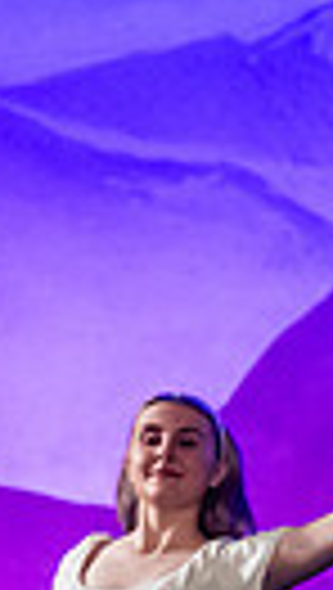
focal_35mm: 464
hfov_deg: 2.6
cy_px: 673
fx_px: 7260
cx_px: 738
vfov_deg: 4.6
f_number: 2.8
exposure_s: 1/200
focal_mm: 100
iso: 4000
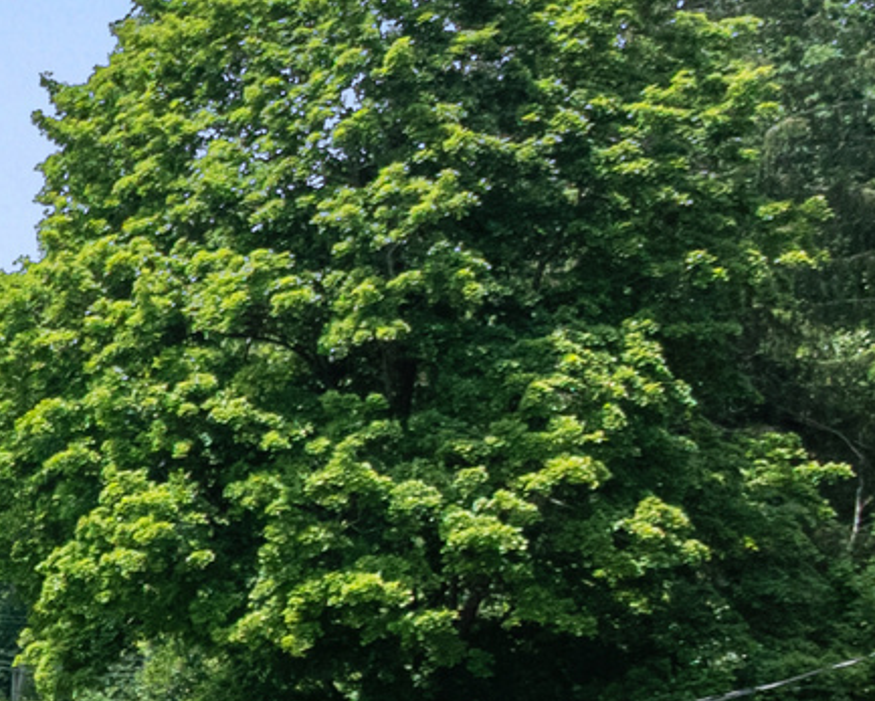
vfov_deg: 9.1
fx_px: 4302
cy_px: 1064
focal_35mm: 166
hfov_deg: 10.5
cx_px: -978
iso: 100
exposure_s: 1/2000
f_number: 2.8
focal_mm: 12.29
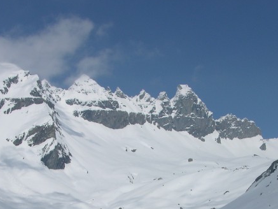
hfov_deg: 23.8
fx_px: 659
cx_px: 165
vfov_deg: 17.4
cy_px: 229
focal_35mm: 82
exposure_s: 1/613
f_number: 8
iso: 50
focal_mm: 8.9
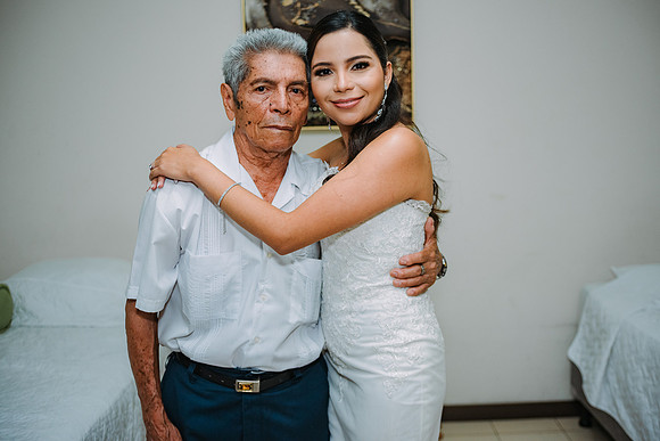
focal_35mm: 38
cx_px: 343
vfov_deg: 35.3
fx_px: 691
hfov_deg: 51.0
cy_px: 203
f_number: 2.8
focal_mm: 35
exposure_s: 1/125
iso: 800
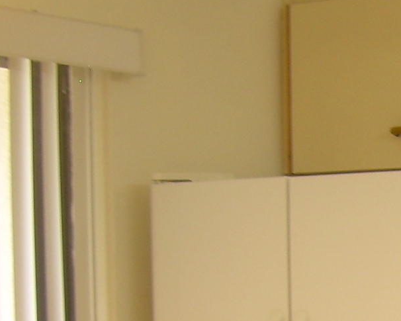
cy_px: 497
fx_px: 1650
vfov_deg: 10.7
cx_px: 676
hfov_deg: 12.8
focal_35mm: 139
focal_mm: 6.3
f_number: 2.8
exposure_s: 1/11.3
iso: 50
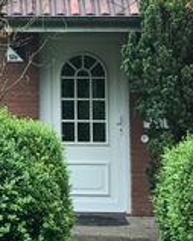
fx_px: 736
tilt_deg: +5.2
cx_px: -9
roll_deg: -0.5
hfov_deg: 14.6
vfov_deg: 18.3
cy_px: 14
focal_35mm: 103
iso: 20
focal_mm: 3.99
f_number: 1.8
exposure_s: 1/158
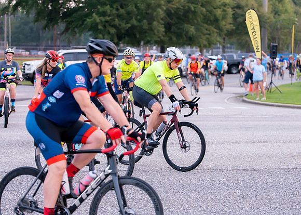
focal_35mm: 104
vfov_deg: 13.8
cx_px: 164
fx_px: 887
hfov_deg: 19.3
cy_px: 116
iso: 2500
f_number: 2.8
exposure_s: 1/1600
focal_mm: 85
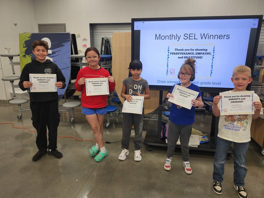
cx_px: 132
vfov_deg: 58.9
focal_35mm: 23
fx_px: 175
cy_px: 99
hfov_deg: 73.9
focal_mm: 5.54
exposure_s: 1/180
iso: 100
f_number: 1.8
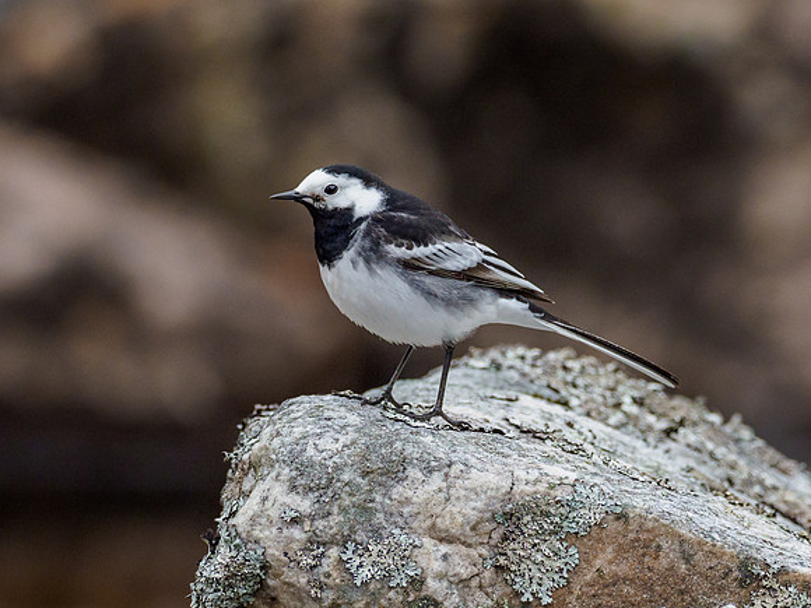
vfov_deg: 1.6
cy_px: 143
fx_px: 22418
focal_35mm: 957
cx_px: 497
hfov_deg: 2.1
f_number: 4
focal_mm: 300
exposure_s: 1/1250
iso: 1600
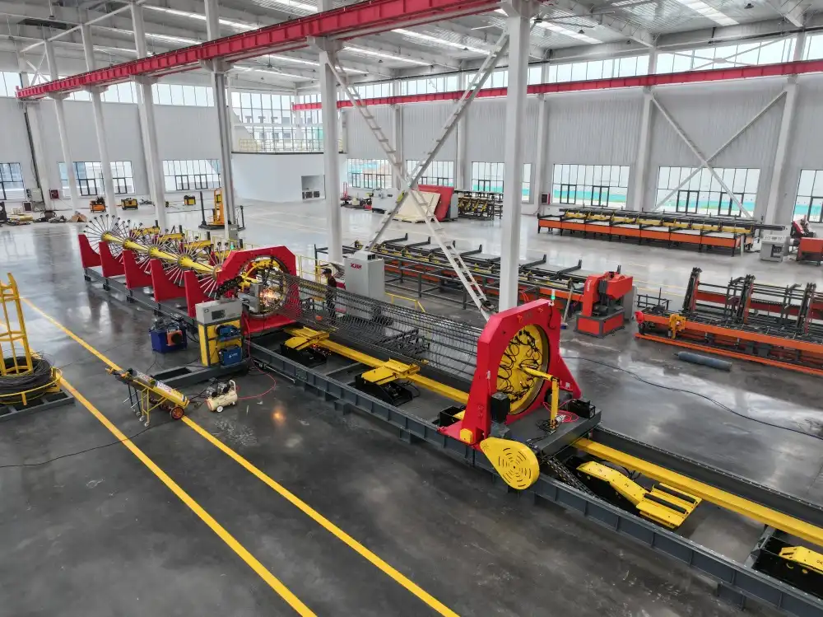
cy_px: 308
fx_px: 570
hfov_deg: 71.6
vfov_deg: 56.8
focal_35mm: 24
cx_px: 412
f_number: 2.8
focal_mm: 12.29
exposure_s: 1/50
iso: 100
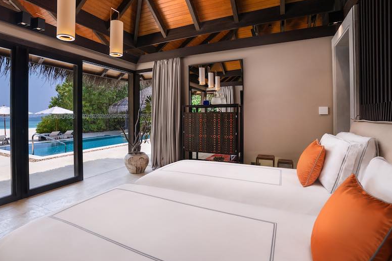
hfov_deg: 89.9
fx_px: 196
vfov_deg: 67.2
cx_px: 184
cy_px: 117
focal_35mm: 18
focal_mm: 14
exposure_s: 1/160
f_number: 7.1
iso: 160
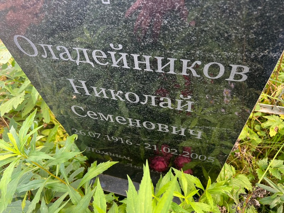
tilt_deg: -51.2
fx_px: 213
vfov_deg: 53.1
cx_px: 142
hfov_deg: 67.3
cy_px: 106
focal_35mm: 26
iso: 80
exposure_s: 1/121
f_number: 1.5
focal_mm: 5.7
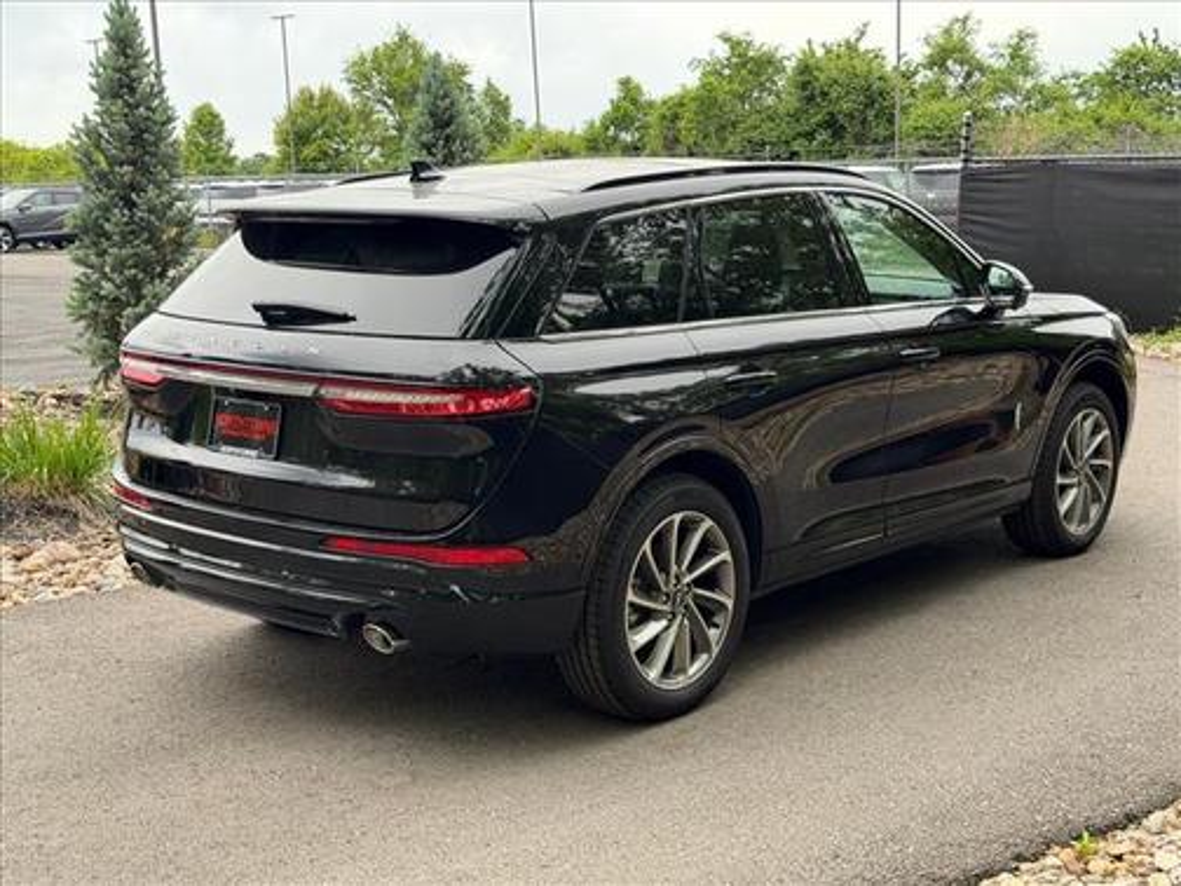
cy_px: 443
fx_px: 1638
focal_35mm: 48
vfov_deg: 30.3
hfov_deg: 39.7
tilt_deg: -6.4
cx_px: 590
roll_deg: +2.5
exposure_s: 1/530
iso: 100
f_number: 1.78
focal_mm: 6.76
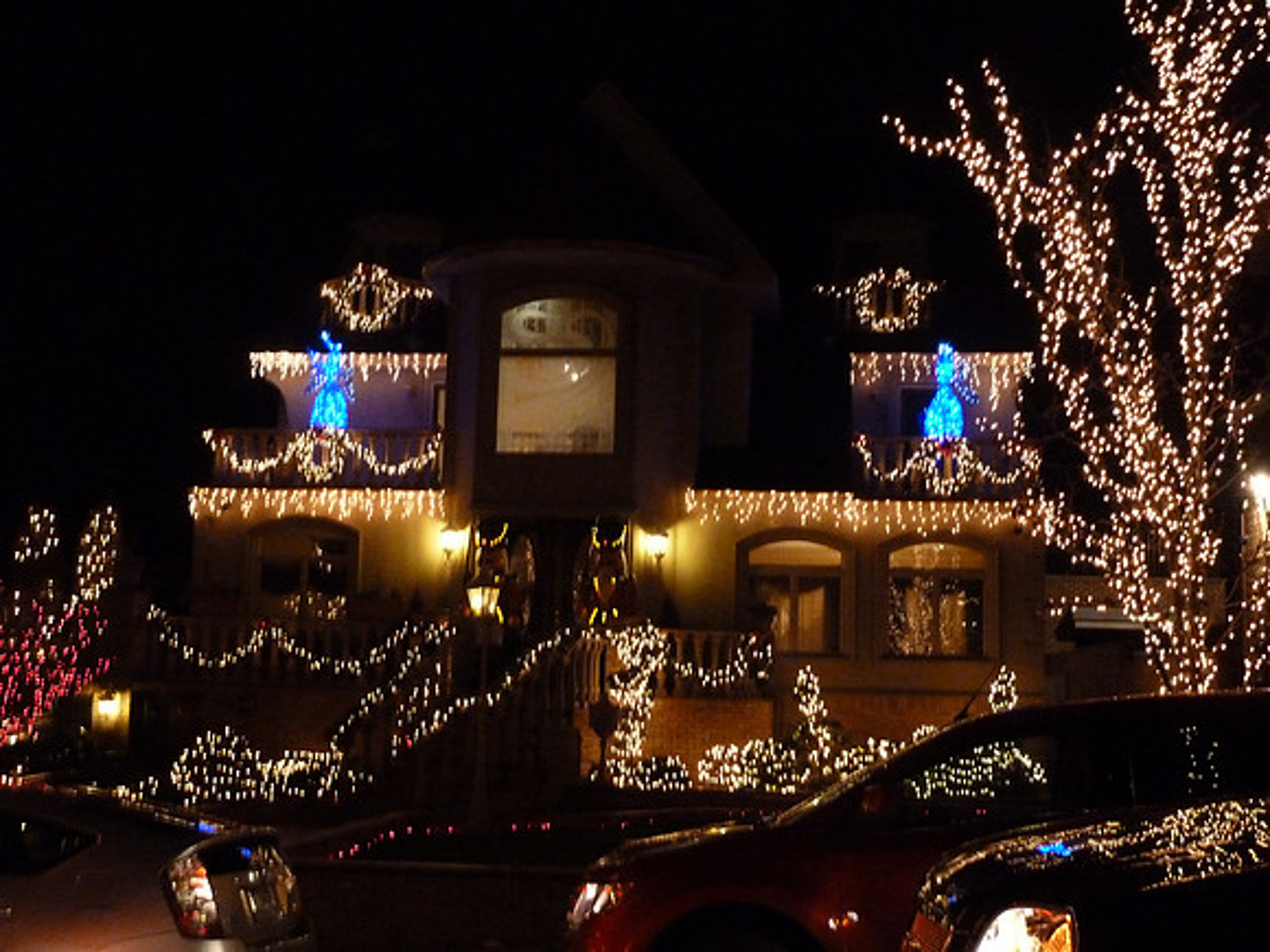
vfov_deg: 30.3
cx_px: 635
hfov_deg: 39.7
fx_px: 1761
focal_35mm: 48
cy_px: 476
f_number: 3.8
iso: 800
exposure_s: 1/10
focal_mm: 7.9
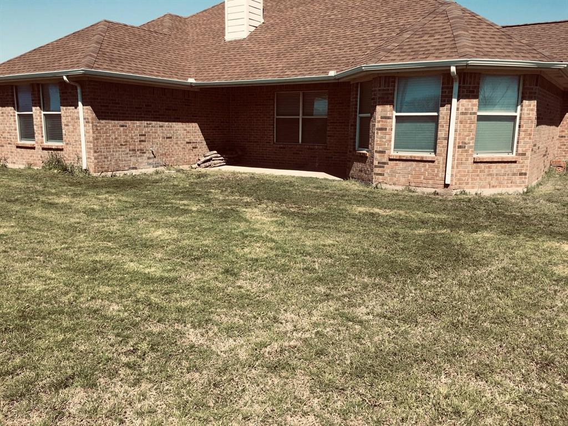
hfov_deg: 61.7
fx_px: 476
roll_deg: +0.5
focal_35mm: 29
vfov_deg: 48.2
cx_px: 284
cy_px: 213
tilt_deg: -9.0
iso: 25
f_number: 2.2
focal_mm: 4.15
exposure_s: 1/1451
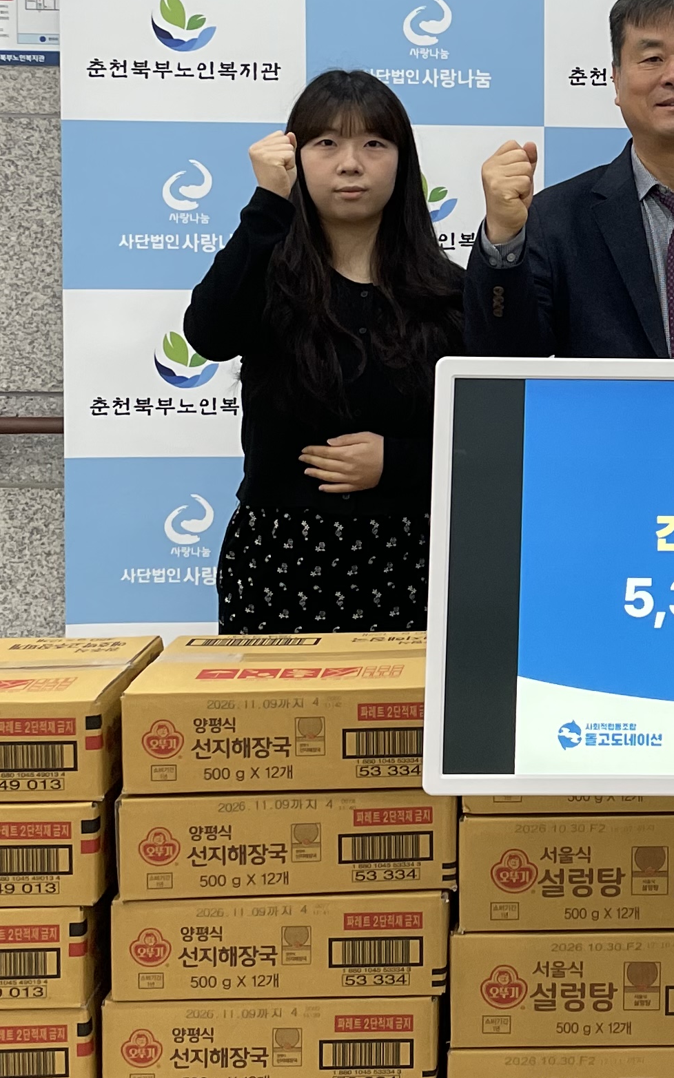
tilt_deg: -2.8
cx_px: 770
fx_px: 2087
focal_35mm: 71
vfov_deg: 28.6
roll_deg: -0.6
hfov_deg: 17.6
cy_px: 282
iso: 125
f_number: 1.6
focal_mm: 4.2
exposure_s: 1/120
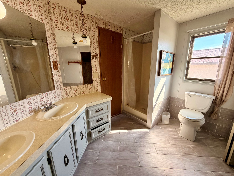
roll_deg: +1.9
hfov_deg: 102.1
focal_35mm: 14
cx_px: 117
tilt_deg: -11.6
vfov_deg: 85.7
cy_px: 88
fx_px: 95
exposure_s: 1/121
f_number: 2.2
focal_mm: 2.22
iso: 160
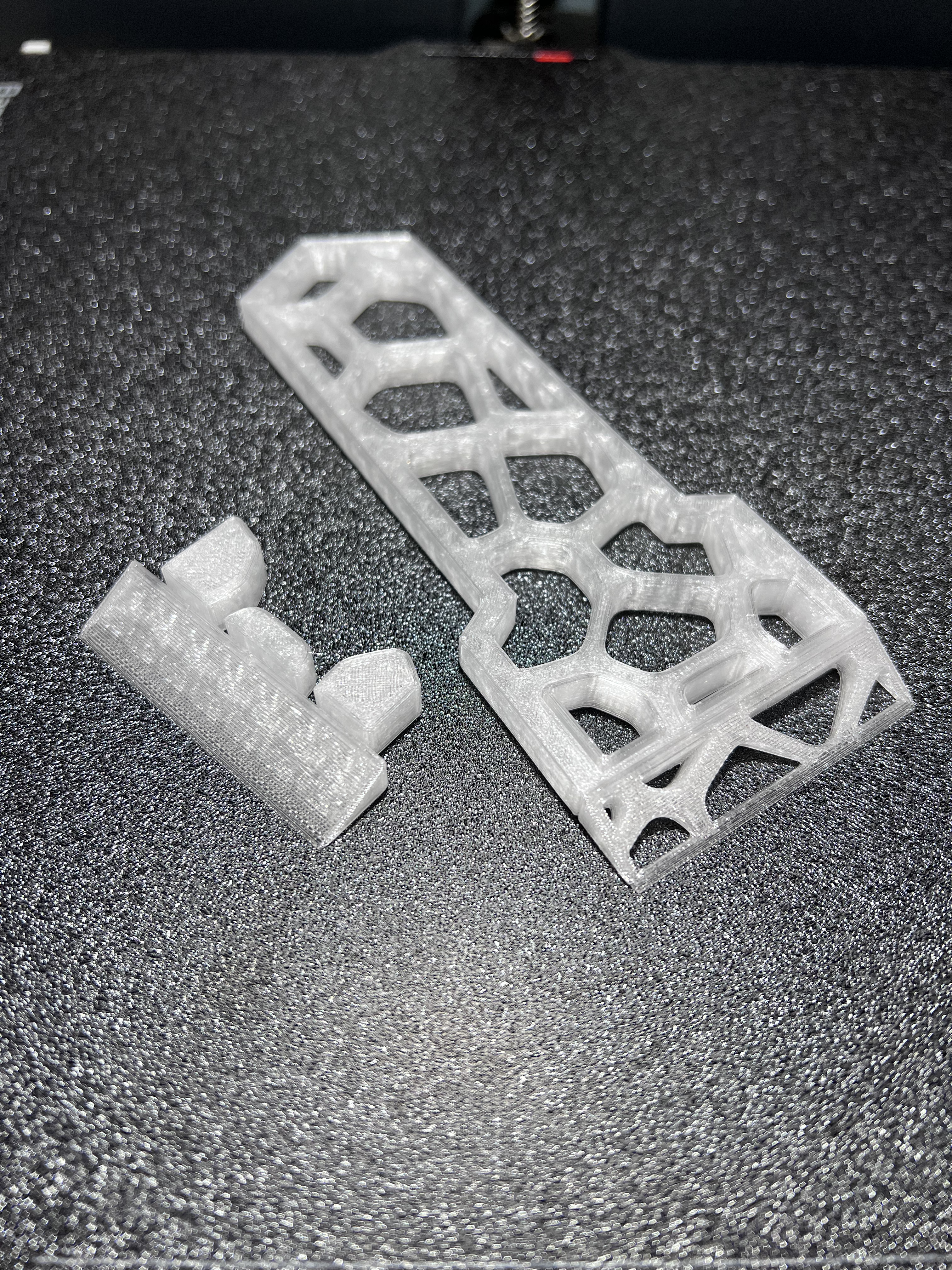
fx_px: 953
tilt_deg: -53.0
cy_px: 635
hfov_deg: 53.1
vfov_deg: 67.3
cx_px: 476
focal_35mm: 26
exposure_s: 1/120
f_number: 1.5
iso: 80
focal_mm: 5.7
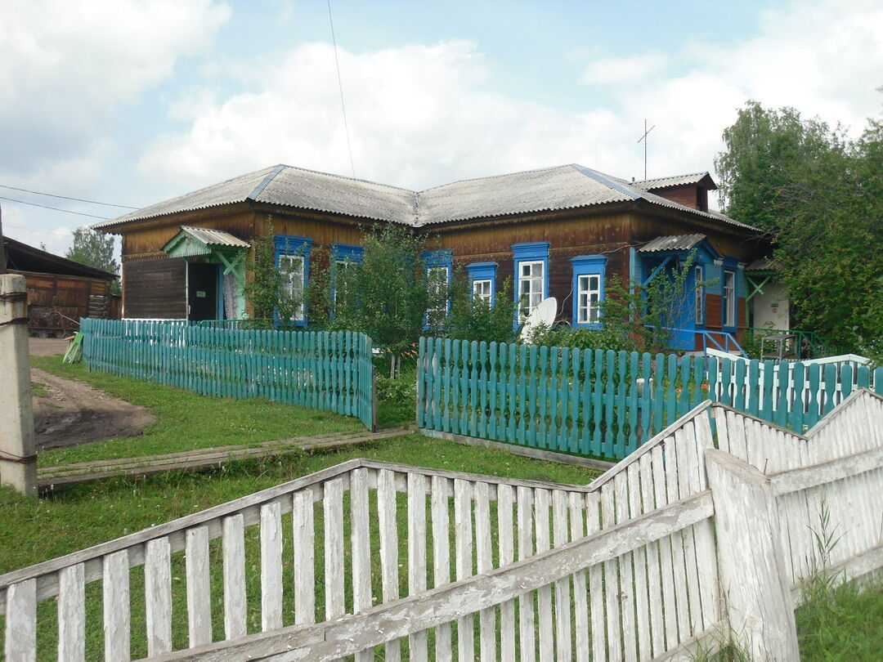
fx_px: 867
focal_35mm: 34
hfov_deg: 54.0
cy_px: 331
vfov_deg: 41.8
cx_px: 442
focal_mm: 6
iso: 80
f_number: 8.1
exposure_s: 1/117
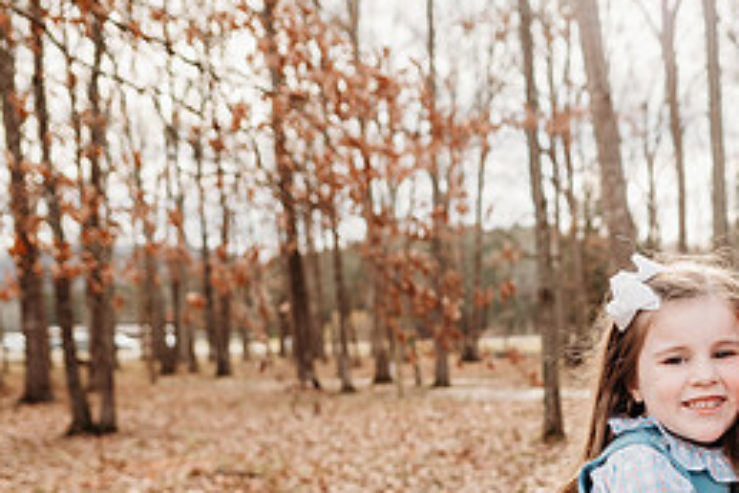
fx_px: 1108
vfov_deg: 23.8
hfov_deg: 34.5
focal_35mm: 54
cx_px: 687
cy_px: 514
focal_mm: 24
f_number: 3.2
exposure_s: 1/250
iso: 100
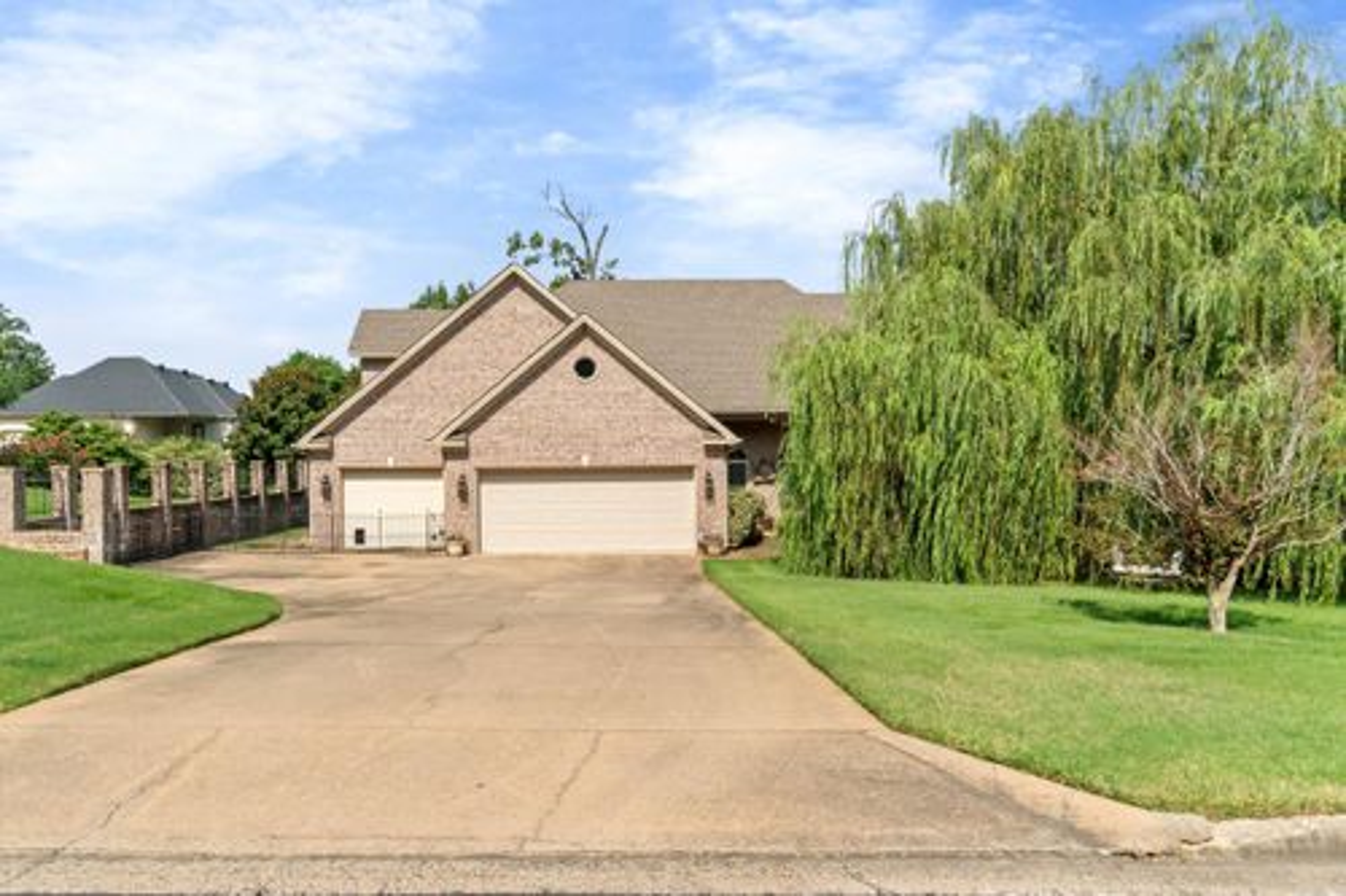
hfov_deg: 67.4
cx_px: 673
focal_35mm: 27
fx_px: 1009
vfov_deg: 47.9
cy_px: 448
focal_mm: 18
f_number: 9
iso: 250
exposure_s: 1/200
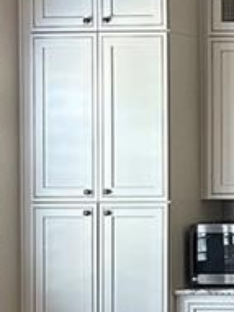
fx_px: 1363
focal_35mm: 151
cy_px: 149
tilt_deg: +0.9
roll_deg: -0.5
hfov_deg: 8.5
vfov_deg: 13.1
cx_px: 646
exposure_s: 1/65
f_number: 1.78
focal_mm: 6.86
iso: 250
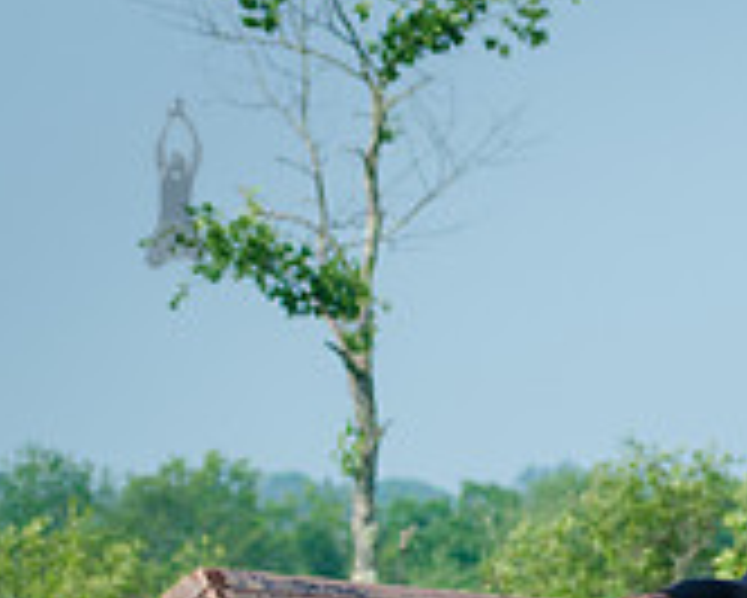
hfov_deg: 6.3
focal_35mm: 304
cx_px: 906
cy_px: 812
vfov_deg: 5.1
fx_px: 6725
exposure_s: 1/1250
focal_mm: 80
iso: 250
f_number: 4.5
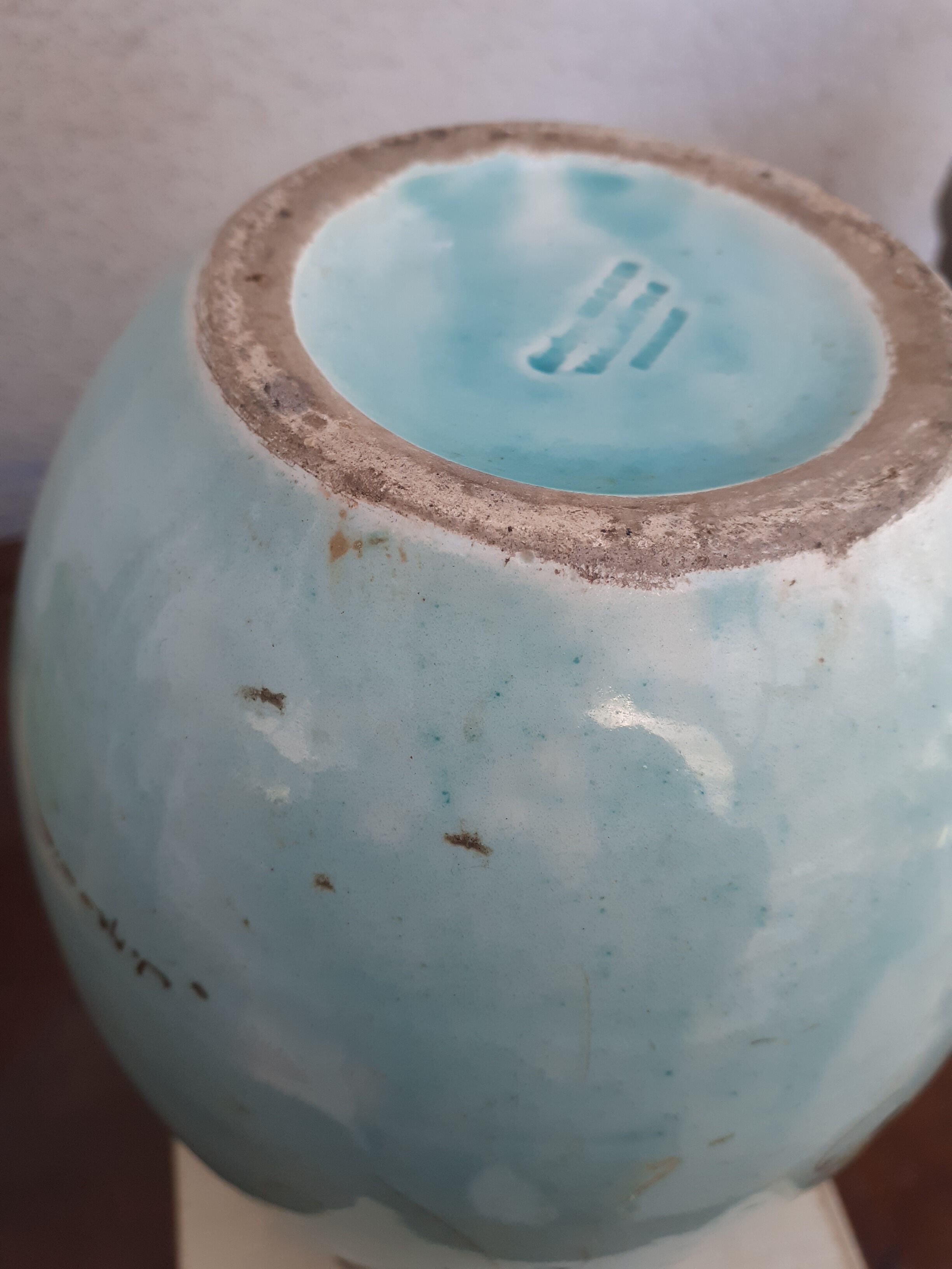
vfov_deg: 65.3
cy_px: 634
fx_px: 990
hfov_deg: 51.4
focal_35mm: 27
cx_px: 476
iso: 64
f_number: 1.9
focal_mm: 3.6
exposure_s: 1/50
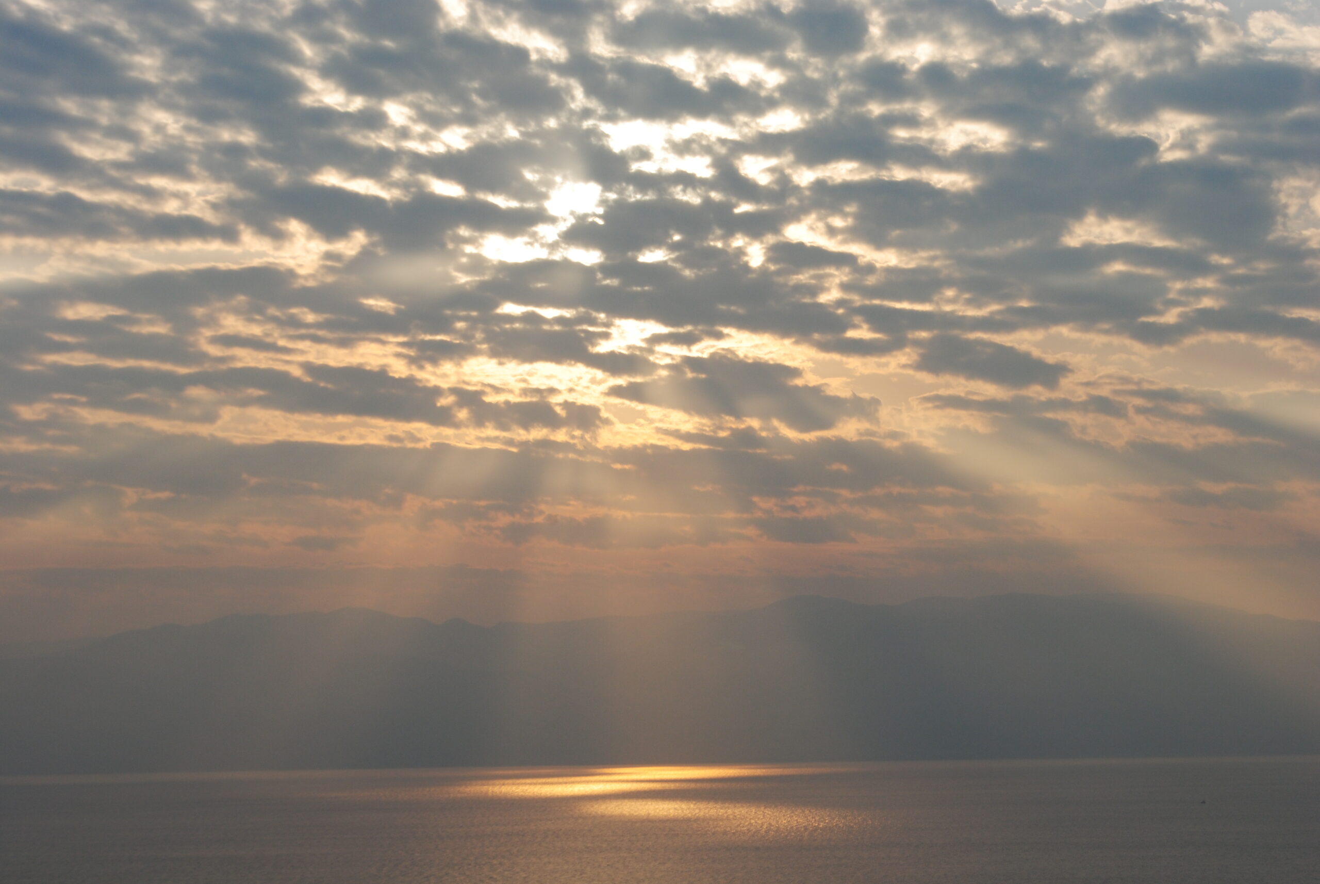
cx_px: 660
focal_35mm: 82
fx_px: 3029
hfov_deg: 24.6
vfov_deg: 16.6
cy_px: 442
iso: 125
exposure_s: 1/250
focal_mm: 55
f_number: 10
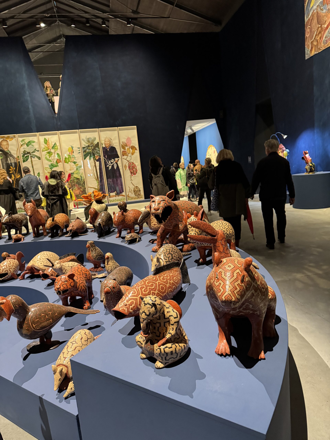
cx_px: 165
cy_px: 220
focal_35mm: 24
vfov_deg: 71.6
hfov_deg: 56.8
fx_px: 305
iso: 800
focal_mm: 6.76
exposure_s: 1/60
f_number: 1.78
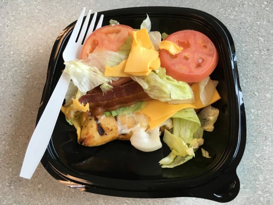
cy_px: 102
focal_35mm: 29
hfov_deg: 61.7
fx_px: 229
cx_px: 136
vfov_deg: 48.2
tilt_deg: -66.4
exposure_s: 1/40
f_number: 2.2
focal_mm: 4.15
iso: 25
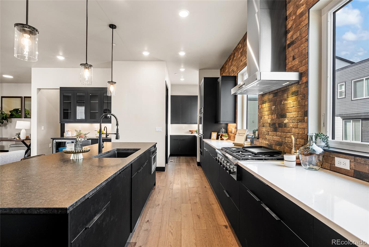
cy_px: 124
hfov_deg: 91.6
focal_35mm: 18
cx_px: 184
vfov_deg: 68.9
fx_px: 179
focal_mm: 17.5
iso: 200
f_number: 8
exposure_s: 1/3
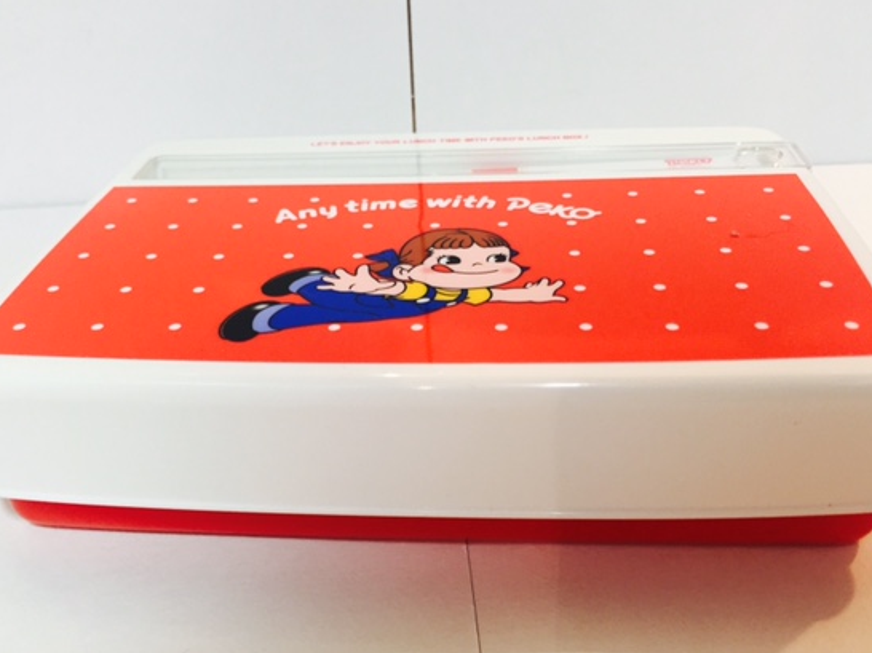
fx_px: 856
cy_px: 351
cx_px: 420
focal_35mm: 34
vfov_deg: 41.7
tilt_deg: -29.9
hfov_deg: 54.0
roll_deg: +1.6
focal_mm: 4.15
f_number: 2.2
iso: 80
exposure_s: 1/33
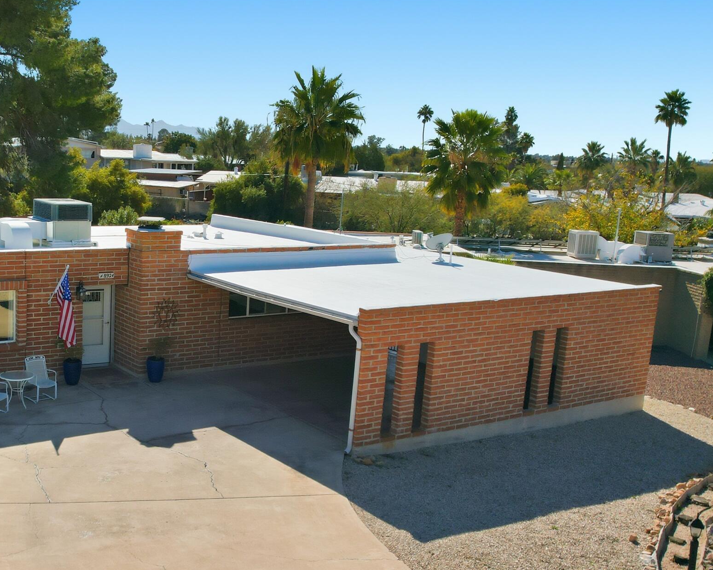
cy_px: 321
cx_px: 164
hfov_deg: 44.0
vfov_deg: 37.3
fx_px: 844
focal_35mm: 40
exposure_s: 1/5000
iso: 100
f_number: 2.8
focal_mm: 8.4
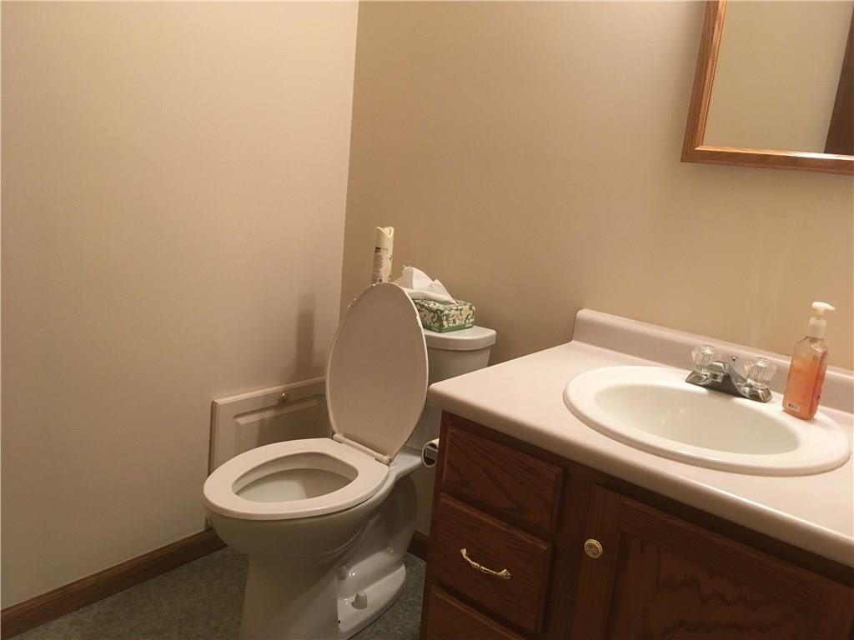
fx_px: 715
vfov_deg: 48.2
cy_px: 320
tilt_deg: -13.8
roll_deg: -4.5
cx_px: 427
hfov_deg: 61.7
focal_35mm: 29
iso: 125
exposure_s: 1/30
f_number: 2.2
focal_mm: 4.15
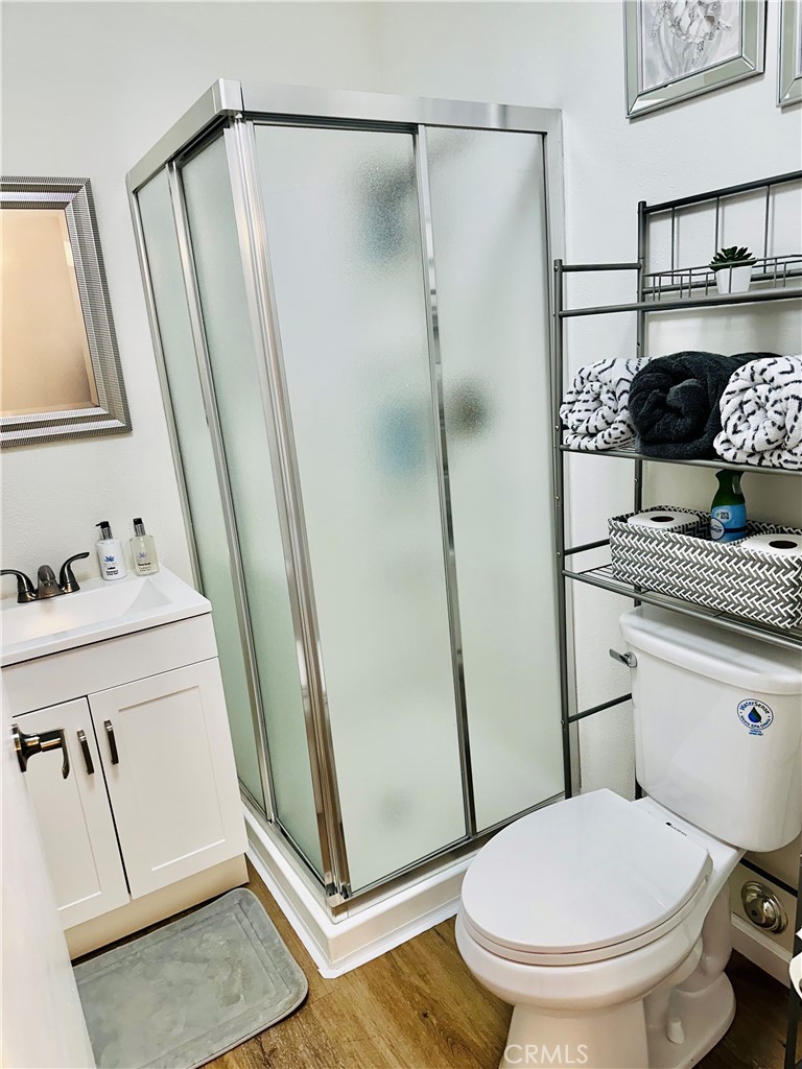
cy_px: 534
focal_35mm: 24
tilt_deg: -14.8
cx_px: 401
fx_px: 741
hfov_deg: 56.8
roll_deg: +5.3
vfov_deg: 71.6
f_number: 1.78
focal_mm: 6.86
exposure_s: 1/120
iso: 125
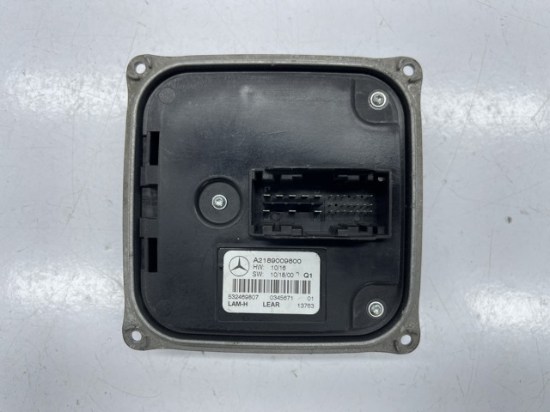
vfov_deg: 54.9
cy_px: 206
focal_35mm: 25
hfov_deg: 69.4
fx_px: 397
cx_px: 275
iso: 32
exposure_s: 1/316
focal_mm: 5.1
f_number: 1.6
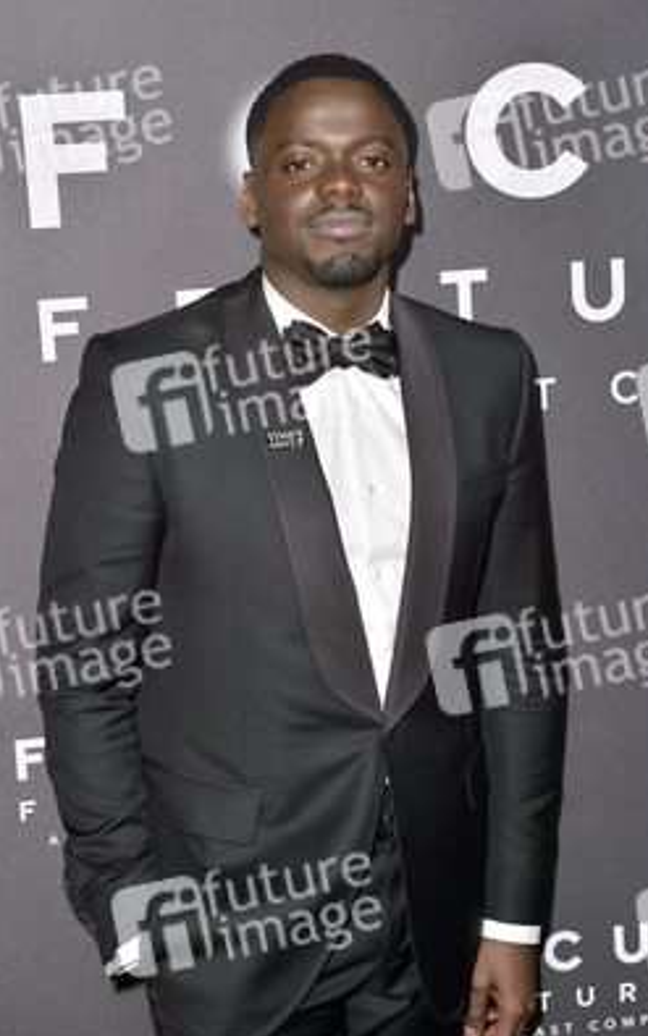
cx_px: 324
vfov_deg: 32.0
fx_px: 1808
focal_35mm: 64
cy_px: 522
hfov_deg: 20.3
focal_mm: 62
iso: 500
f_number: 6.3
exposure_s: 1/320
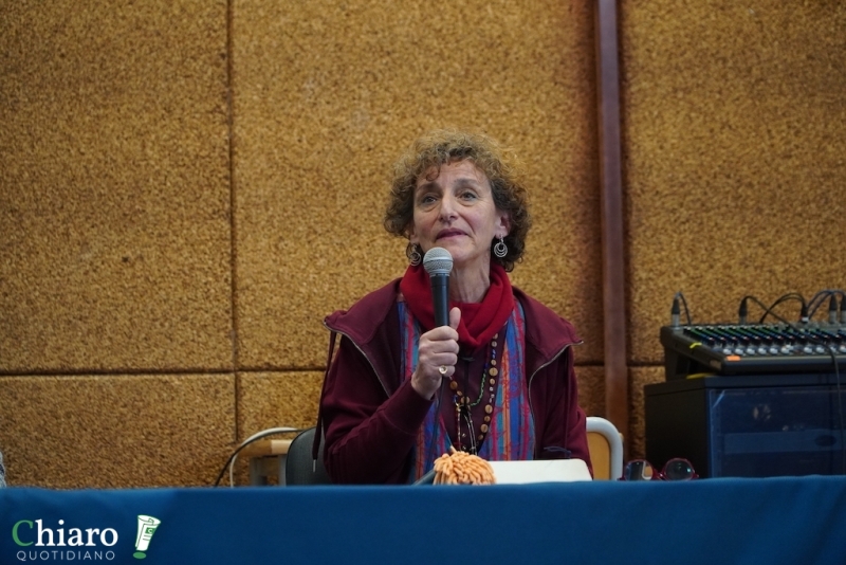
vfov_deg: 8.7
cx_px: 423
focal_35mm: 158
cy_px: 282
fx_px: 3702
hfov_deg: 13.0
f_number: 4
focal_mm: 105
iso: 2000
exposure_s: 1/160
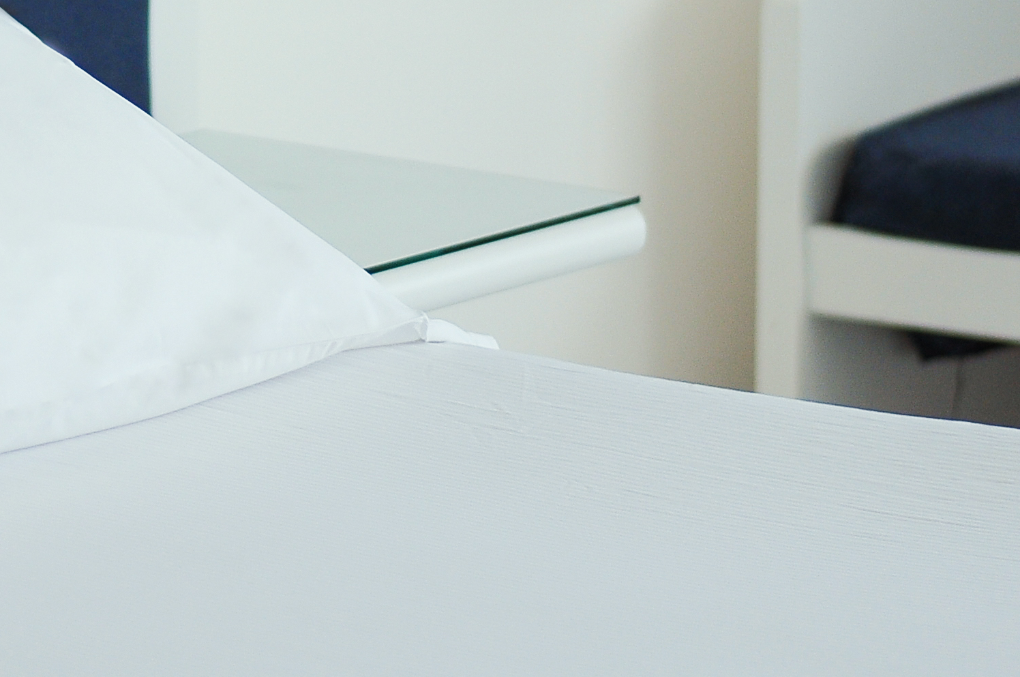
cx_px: 75
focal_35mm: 215
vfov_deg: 6.3
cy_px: -18
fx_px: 6083
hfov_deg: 9.5
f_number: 1.8
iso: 200
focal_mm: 50
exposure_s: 1/160
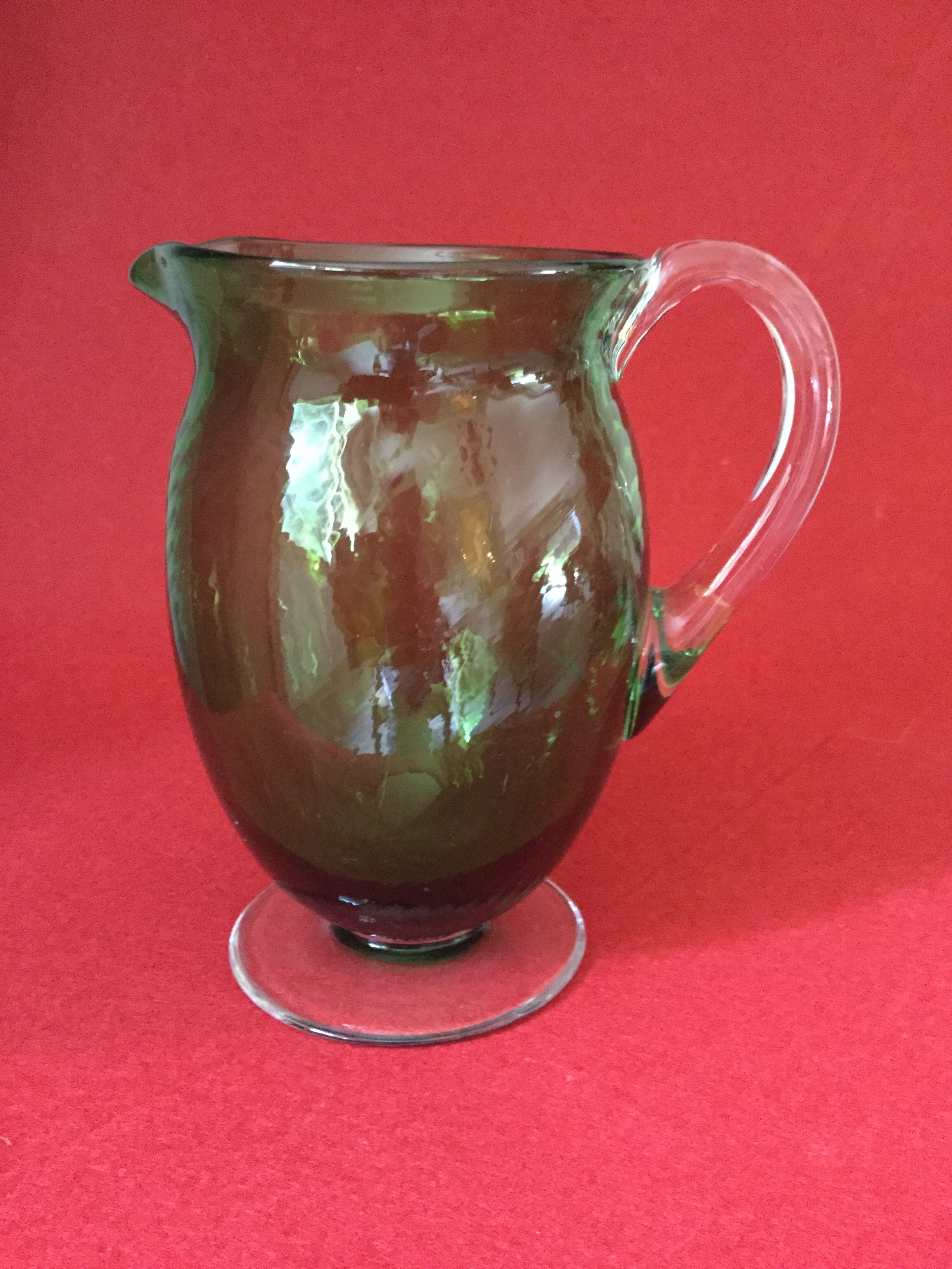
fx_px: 1137
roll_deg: -1.7
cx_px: 476
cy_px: 634
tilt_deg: -16.9
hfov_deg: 45.4
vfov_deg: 58.4
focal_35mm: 31
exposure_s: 1/17
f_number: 2.4
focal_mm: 3.3
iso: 640
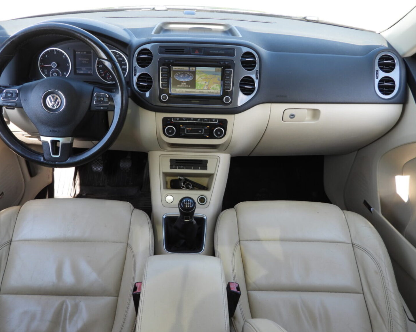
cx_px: 188
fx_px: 320
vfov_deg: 54.9
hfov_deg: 65.9
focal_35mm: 26
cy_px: 170
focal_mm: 4.3
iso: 100
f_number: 2.8
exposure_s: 1/160
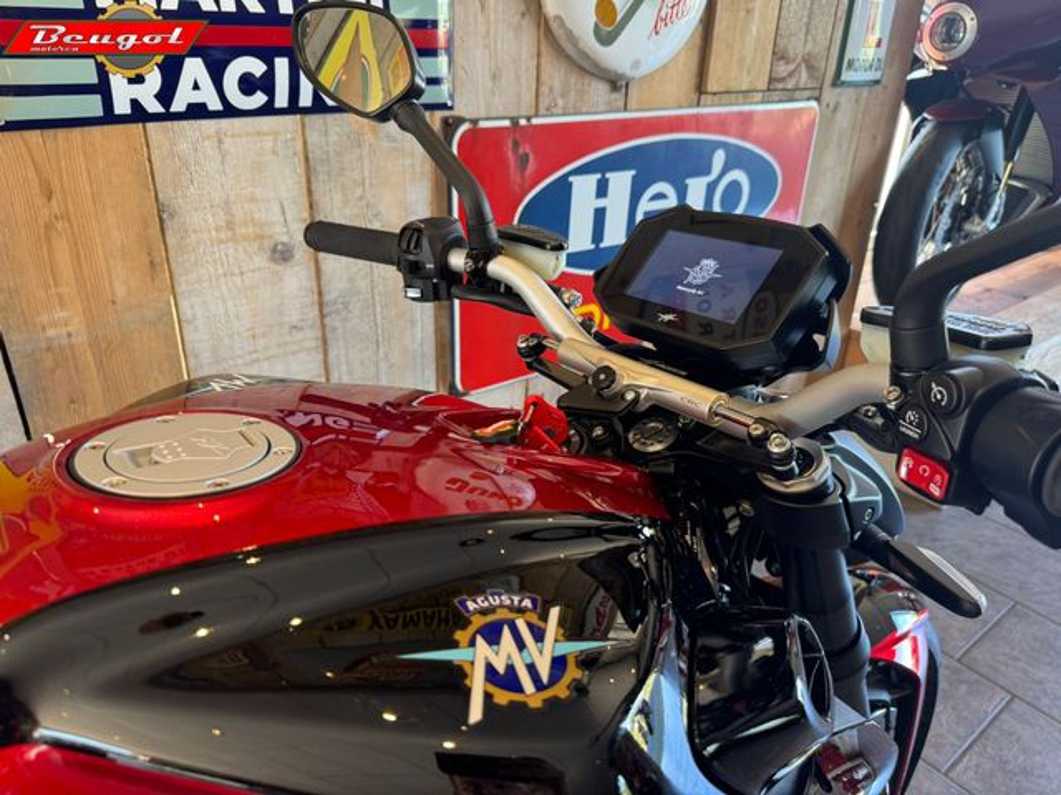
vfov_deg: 56.8
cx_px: 530
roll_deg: -1.4
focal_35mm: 24
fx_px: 736
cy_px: 398
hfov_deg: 71.6
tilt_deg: -27.0
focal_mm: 6.76
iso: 125
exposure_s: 1/50
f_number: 1.78
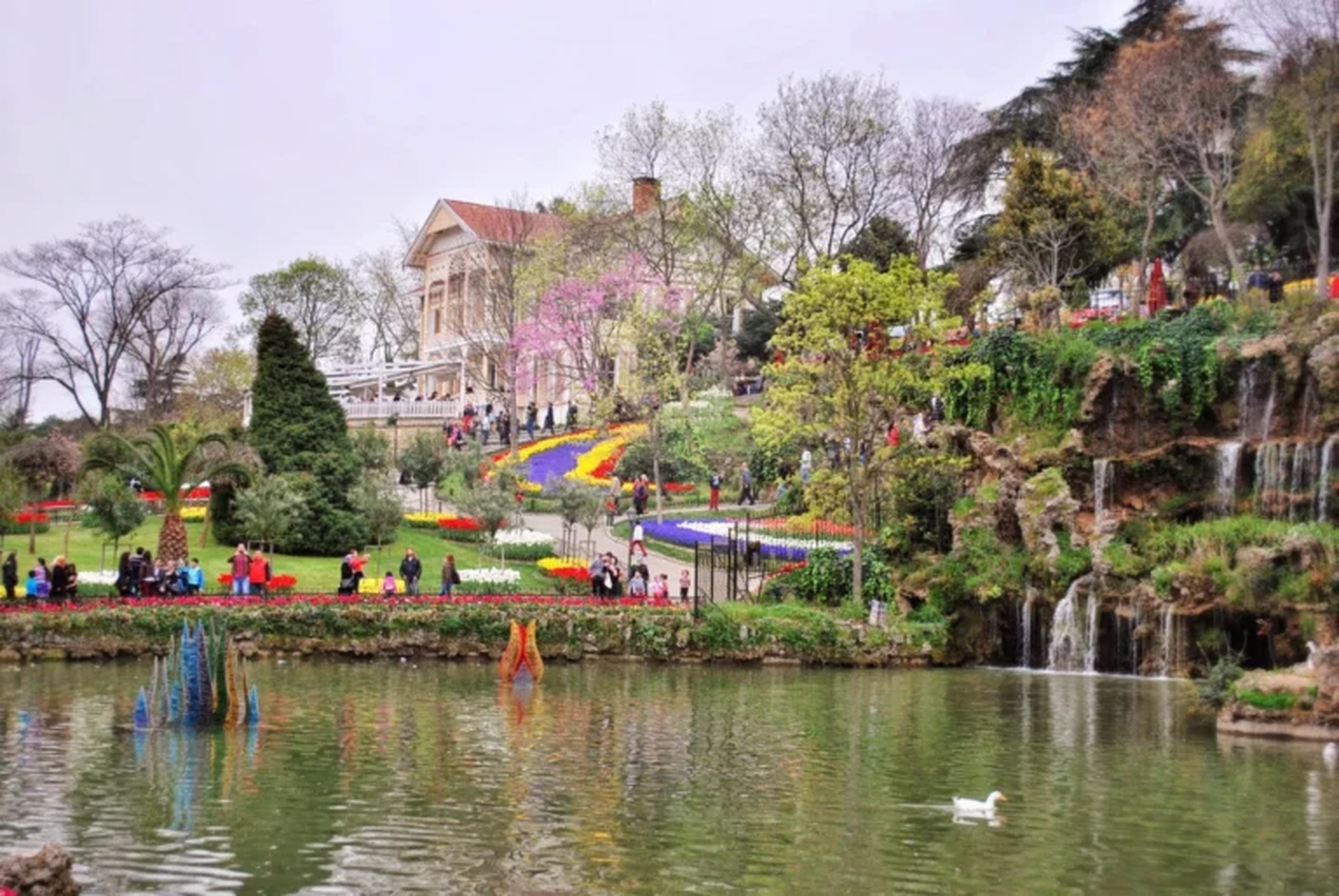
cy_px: 448
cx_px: 670
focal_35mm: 48
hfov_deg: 41.1
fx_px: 1787
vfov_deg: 28.1
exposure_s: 1/100
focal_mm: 32
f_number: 5
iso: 200
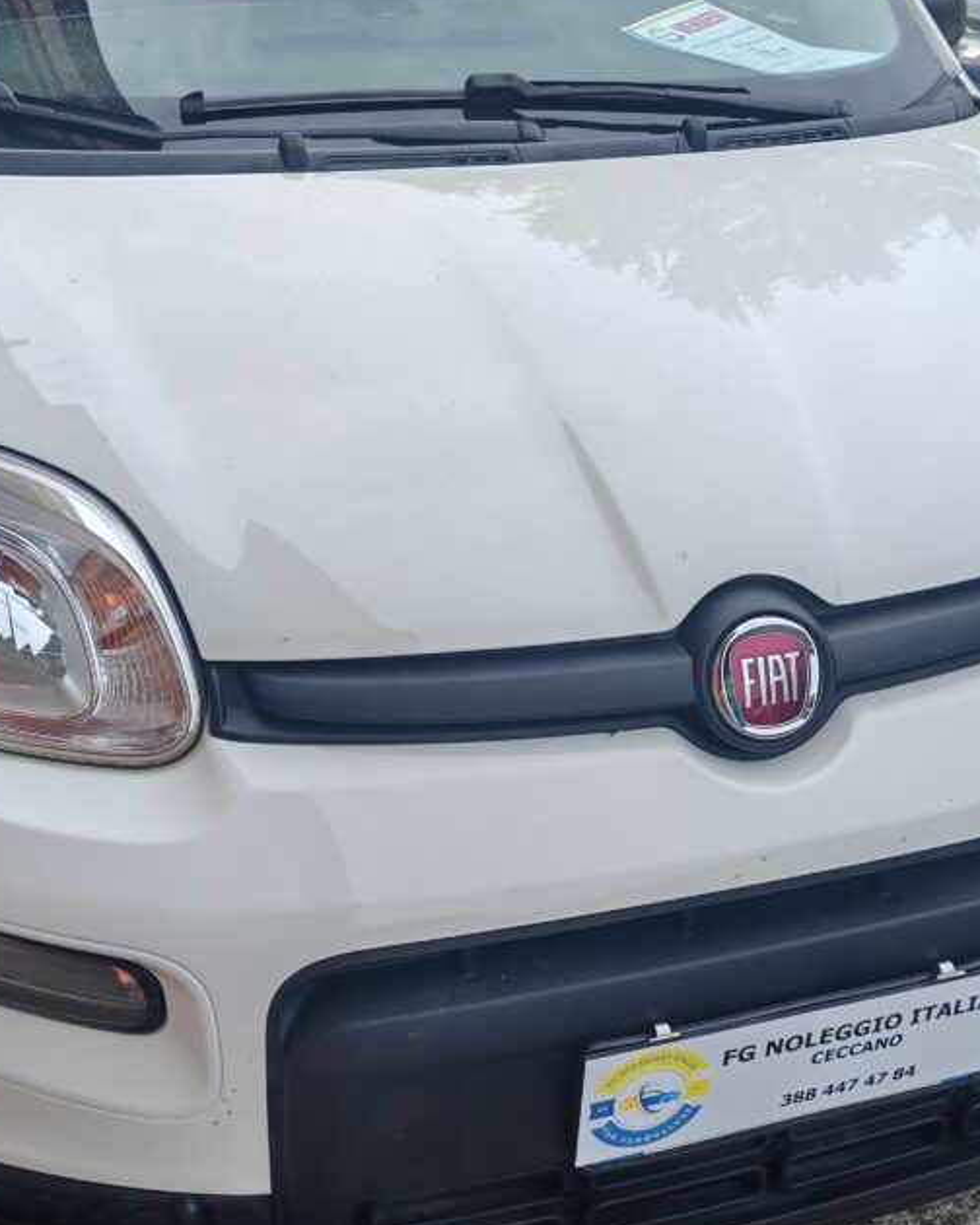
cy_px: 659
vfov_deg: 40.3
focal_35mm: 46
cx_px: 533
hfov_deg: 32.7
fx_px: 1668
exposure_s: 1/820
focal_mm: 5.52
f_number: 1.95
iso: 50
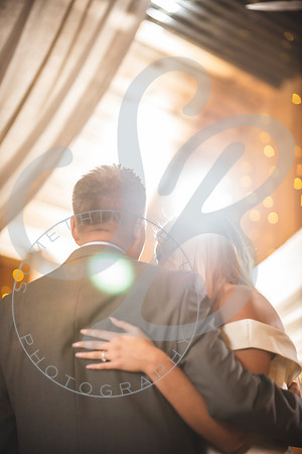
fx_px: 1887
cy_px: 227
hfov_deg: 9.1
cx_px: 151
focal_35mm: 150
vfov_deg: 13.7
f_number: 2.8
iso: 1000
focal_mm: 150
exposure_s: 1/200
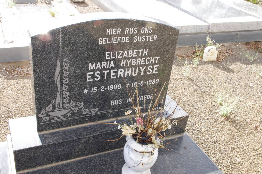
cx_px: 131
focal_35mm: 39
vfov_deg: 34.1
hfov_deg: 49.6
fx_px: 283
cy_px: 87
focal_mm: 26.25
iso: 800
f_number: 11
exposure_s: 1/125
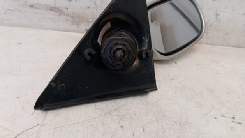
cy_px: 44
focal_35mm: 34
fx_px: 221
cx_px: 112
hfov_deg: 57.9
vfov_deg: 34.3
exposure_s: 1/33.3
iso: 353
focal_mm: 4.22
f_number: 1.8
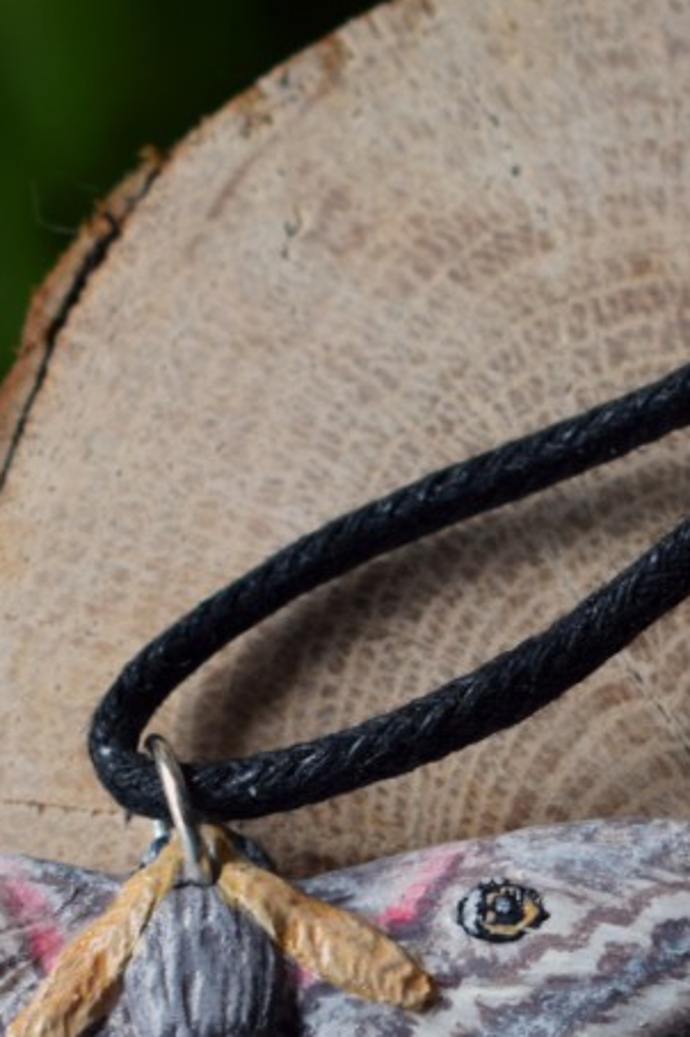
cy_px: 1044
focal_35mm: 160
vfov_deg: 12.7
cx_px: 258
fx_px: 4607
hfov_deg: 8.6
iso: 400
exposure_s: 1/125
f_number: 5.6
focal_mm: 42
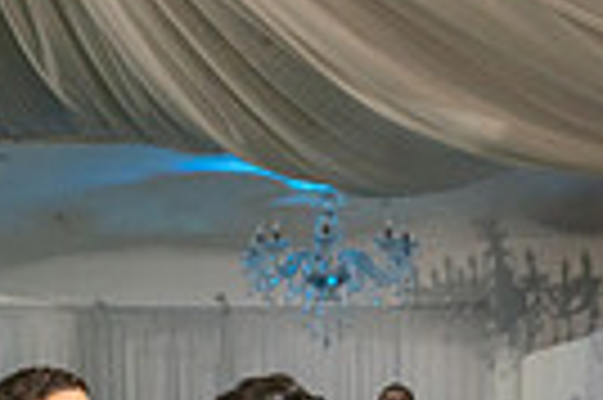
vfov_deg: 12.2
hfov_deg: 19.3
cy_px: 694
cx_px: 58
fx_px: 1740
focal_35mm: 104
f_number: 4
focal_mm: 24
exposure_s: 1/160
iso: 1000
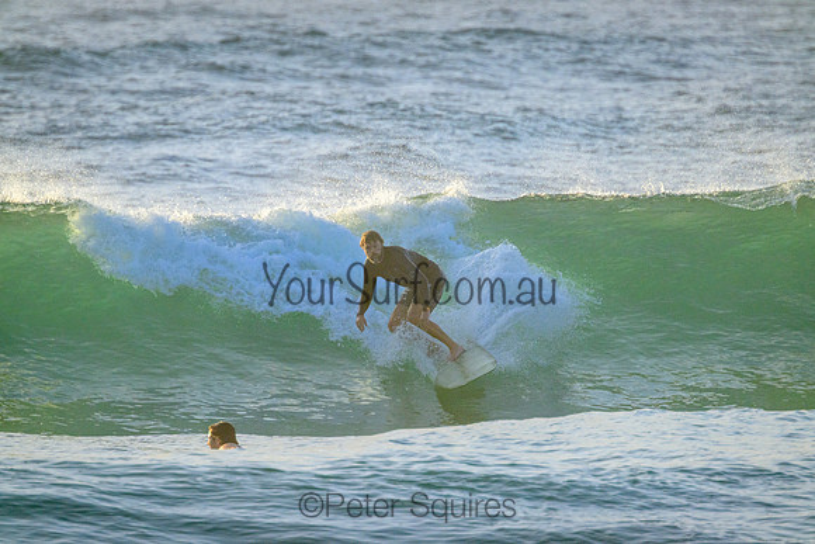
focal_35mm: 800
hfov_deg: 2.6
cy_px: 272
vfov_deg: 1.7
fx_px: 18114
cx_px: 408
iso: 1800
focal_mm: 800
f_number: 11
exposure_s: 1/2000
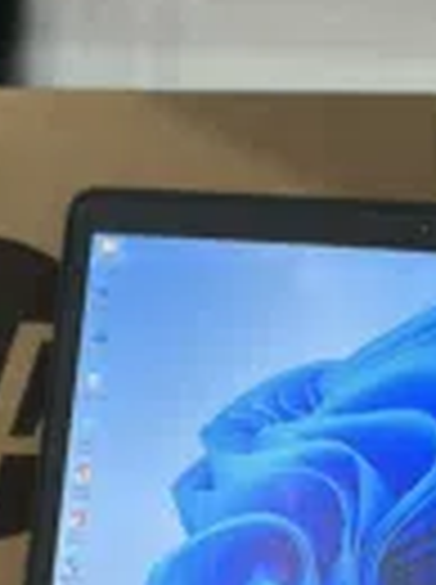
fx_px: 2494
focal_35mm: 148
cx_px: 243
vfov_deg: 13.4
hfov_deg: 10.0
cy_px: 274
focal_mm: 6.86
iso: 200
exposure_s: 1/60
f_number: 1.78
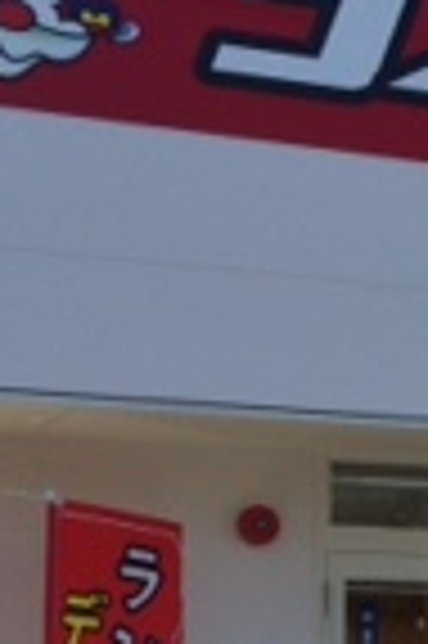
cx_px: 1063
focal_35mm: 135
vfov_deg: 15.0
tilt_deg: +2.4
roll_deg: +0.9
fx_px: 2413
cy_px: 603
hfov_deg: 9.0
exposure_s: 1/1414
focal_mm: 4.15
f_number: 2.2
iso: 32
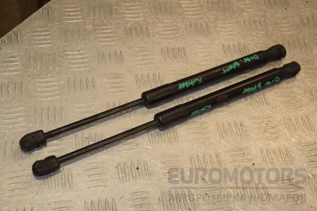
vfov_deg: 20.2
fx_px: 594
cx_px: 158
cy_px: 106
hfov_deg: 29.9
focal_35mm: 68
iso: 800
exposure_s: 1/200
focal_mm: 45
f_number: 10
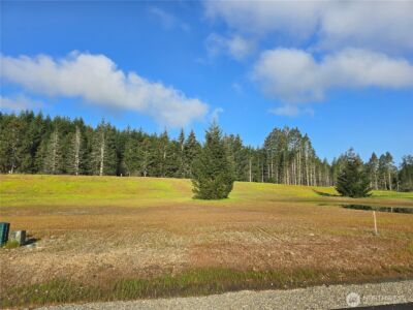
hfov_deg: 73.9
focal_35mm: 23
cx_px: 206
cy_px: 155
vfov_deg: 58.9
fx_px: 274
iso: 12
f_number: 1.7
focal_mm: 6.3
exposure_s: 1/765
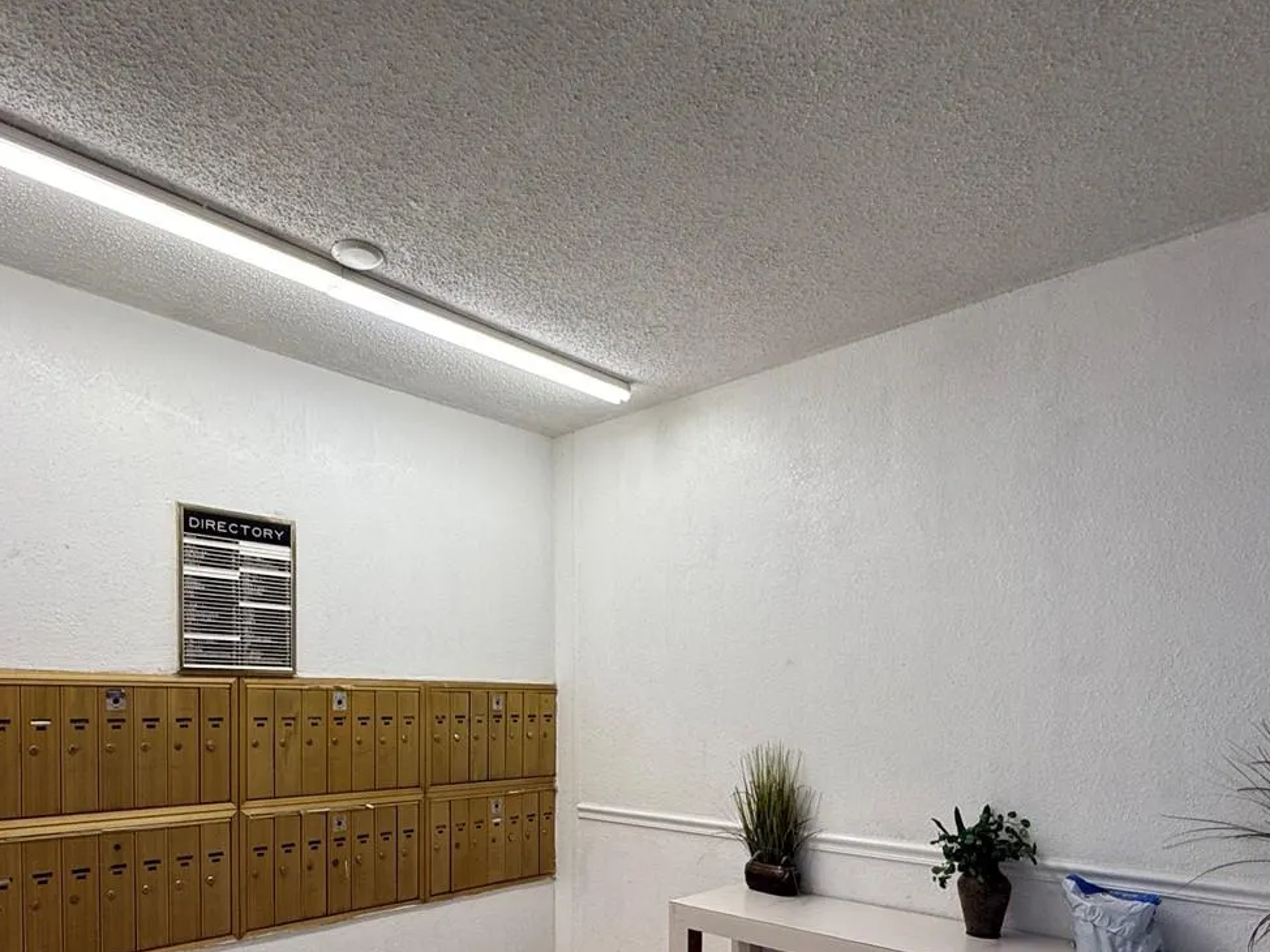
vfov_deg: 55.7
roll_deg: -0.1
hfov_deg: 73.7
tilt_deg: -1.3
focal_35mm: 23
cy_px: 728
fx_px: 844
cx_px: 559
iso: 80
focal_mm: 2.22
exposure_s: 1/120
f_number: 2.2
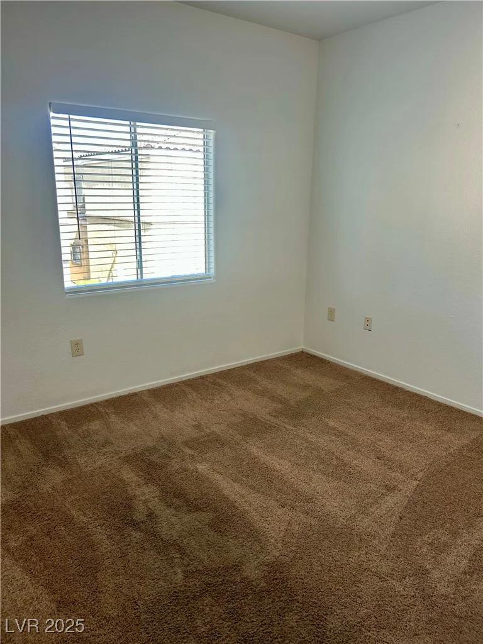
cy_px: 322
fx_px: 484
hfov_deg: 53.1
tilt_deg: -13.5
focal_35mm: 26
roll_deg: -1.2
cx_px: 242
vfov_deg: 67.3
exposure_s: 1/121
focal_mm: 5.7
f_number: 1.5
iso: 32
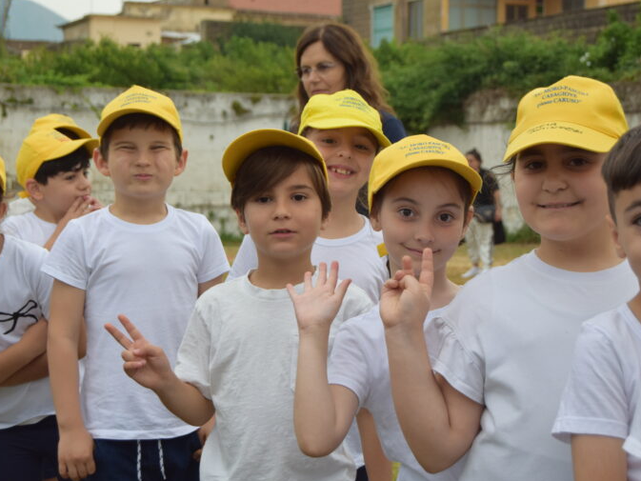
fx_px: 1463
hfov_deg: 24.7
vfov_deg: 18.7
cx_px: 282
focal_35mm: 79
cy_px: 242
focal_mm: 48
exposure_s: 1/100
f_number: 5.3
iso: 400
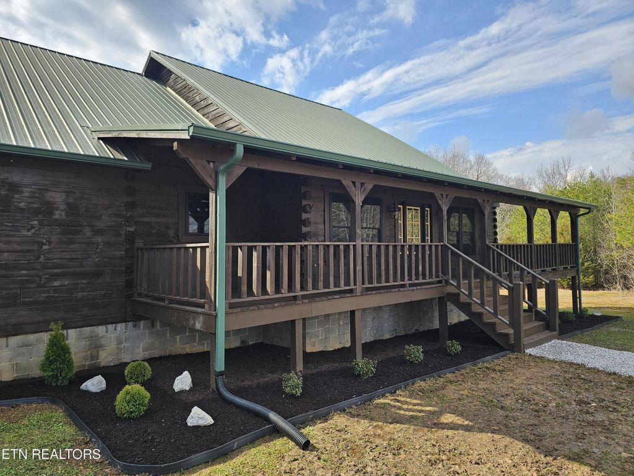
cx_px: 317
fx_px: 421
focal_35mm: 23
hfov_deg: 73.9
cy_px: 238
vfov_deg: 58.9
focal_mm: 6.3
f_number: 1.7
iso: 16
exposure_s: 1/523
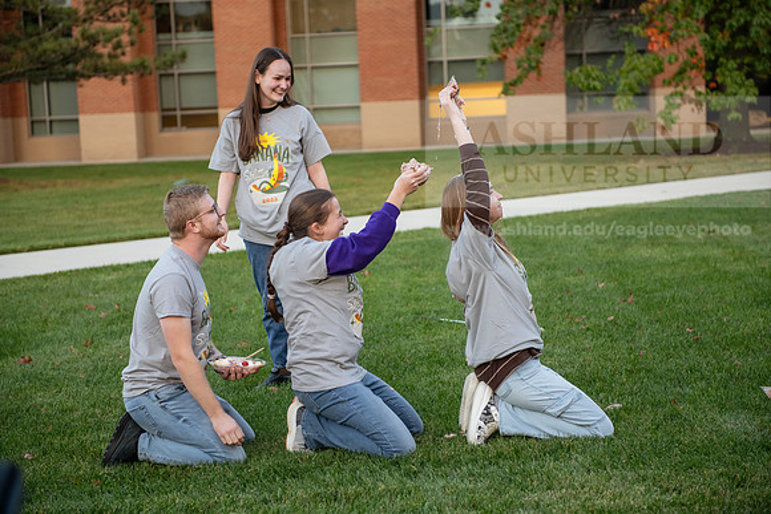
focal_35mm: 70
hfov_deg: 28.8
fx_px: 1499
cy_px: 257
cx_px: 386
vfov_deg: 19.5
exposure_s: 1/320
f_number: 3.2
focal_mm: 70
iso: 800
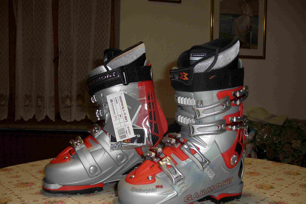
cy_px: 116
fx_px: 297
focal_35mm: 35
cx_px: 152
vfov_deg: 37.8
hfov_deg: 54.4
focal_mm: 7.1
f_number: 2.8
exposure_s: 1/60
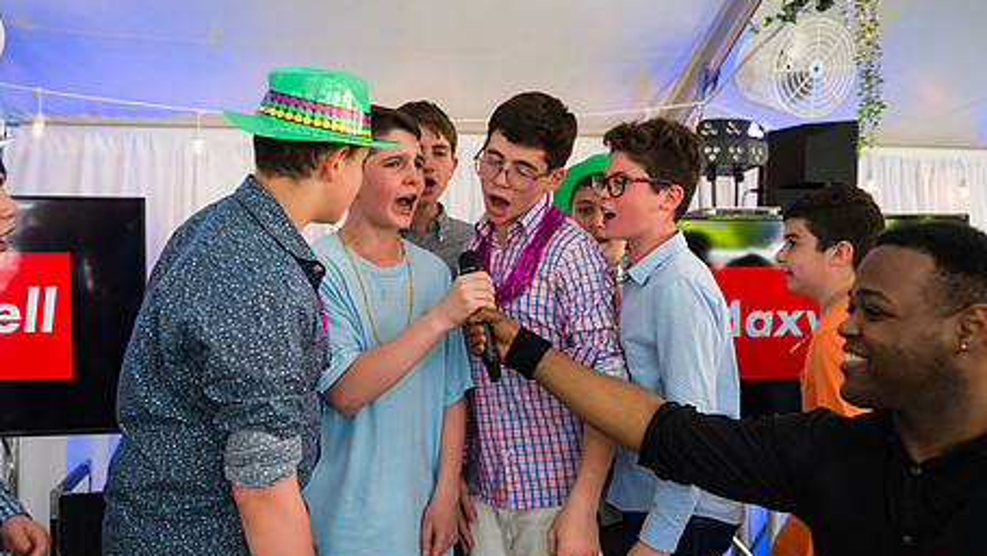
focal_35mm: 32
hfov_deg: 60.9
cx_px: 453
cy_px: 274
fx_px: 838
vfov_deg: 36.7
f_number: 3.2
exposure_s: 1/200
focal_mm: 24
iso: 200
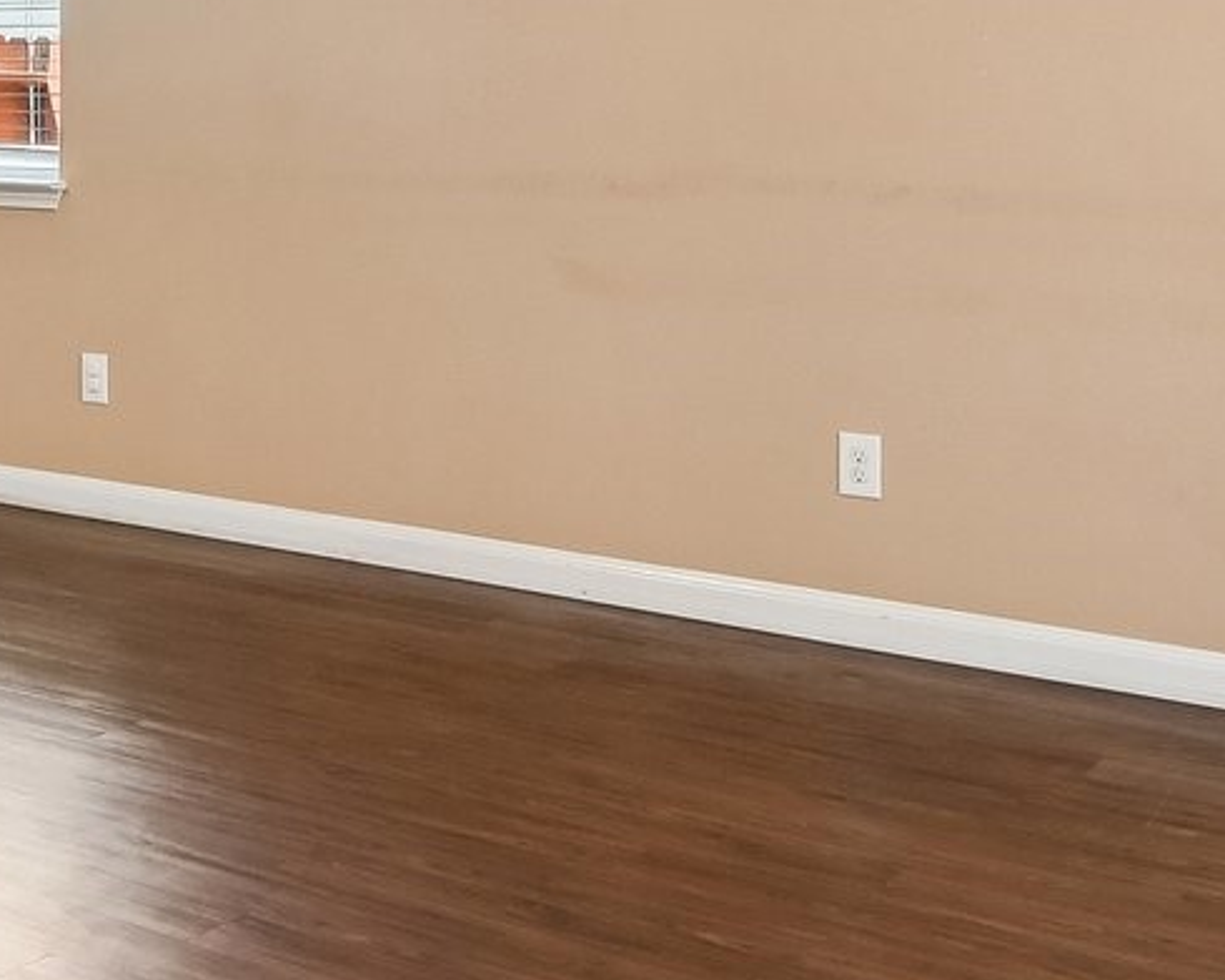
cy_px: 26
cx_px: -75
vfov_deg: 24.7
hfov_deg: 29.3
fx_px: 2139
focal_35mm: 59
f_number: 6.3
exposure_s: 1/8
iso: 400
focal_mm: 10
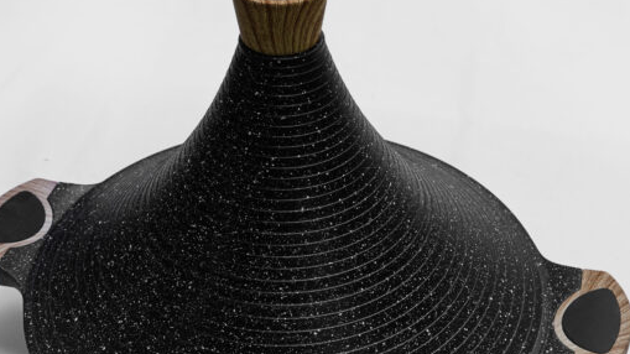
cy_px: 223
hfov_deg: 33.8
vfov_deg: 19.4
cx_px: 290
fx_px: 1035
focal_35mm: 62
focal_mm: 43
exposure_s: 1/100
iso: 3200
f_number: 13
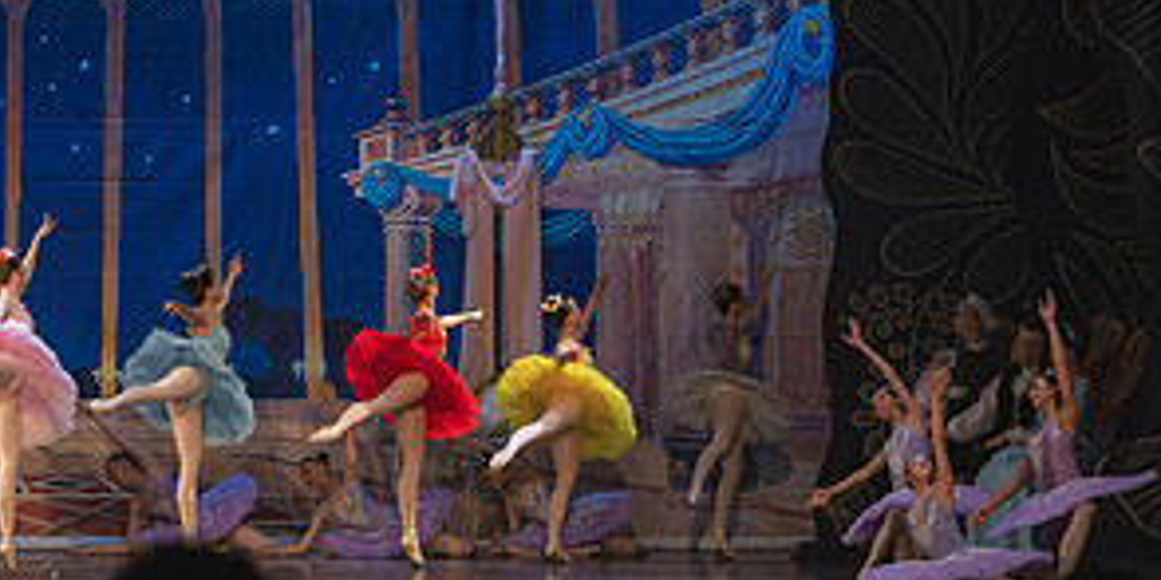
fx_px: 4890
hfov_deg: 13.4
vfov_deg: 6.8
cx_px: 128
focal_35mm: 163
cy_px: 359
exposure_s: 1/320
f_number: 4
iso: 1250
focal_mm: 70
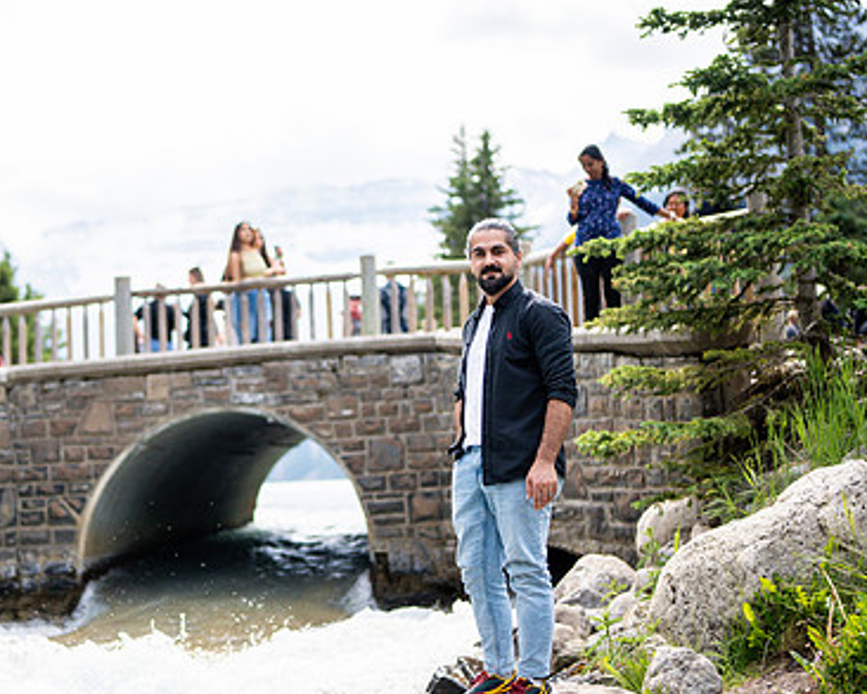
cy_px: 354
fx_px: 1335
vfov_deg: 29.1
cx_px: 242
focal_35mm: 52
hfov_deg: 35.4
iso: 200
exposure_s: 1/8000
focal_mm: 35
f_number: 1.2
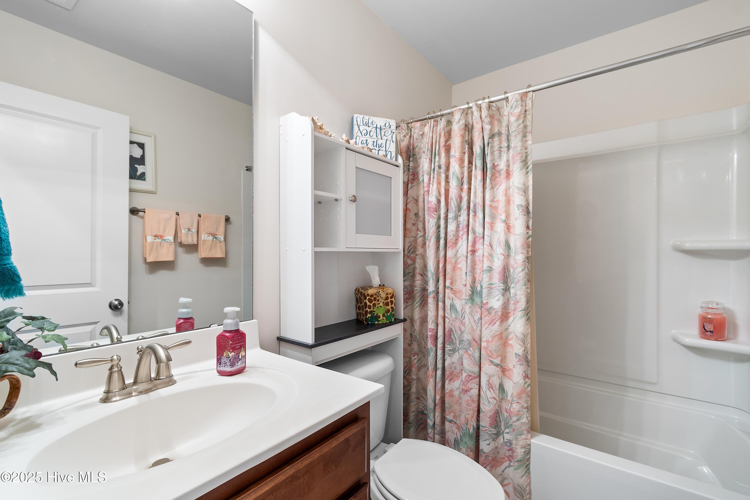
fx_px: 312
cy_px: 250
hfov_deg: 100.4
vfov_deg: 77.3
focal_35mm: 15
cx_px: 375
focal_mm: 10
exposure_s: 1/1.25
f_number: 8
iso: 100
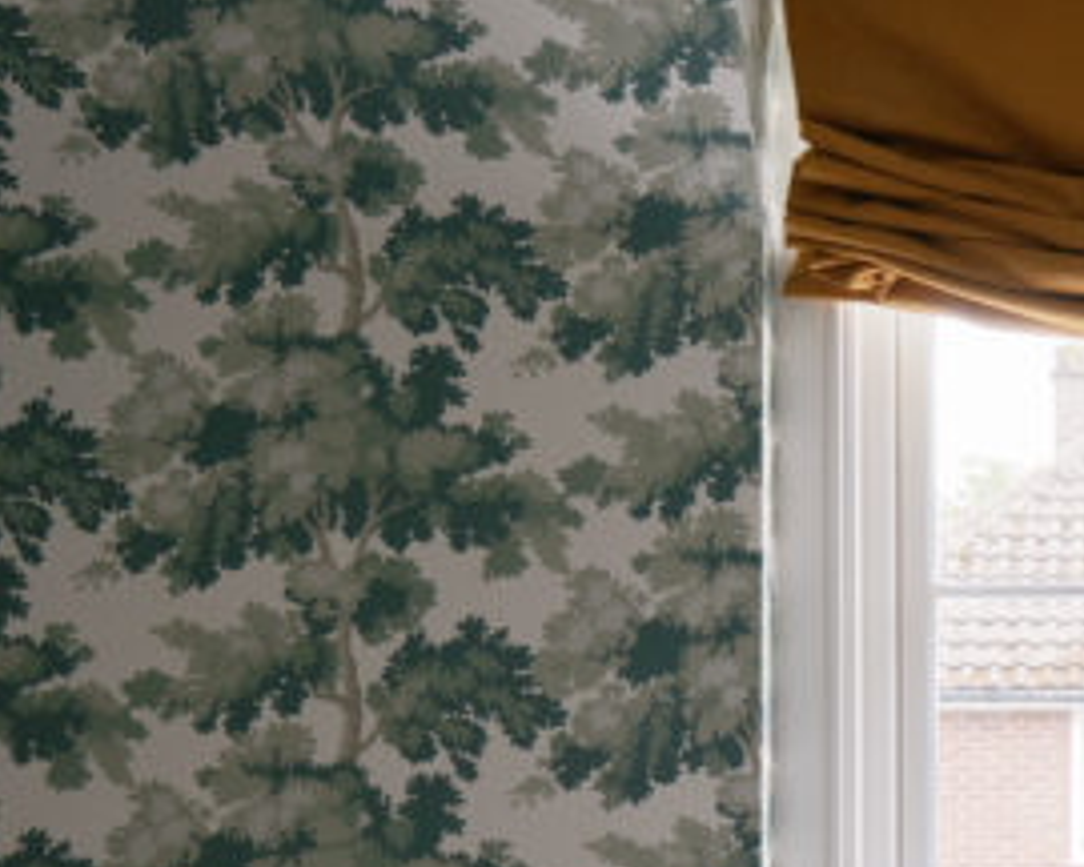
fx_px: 2053
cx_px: 1216
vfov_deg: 23.5
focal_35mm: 64
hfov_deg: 27.0
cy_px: 698
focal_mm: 16
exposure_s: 1/20
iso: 640
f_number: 6.4
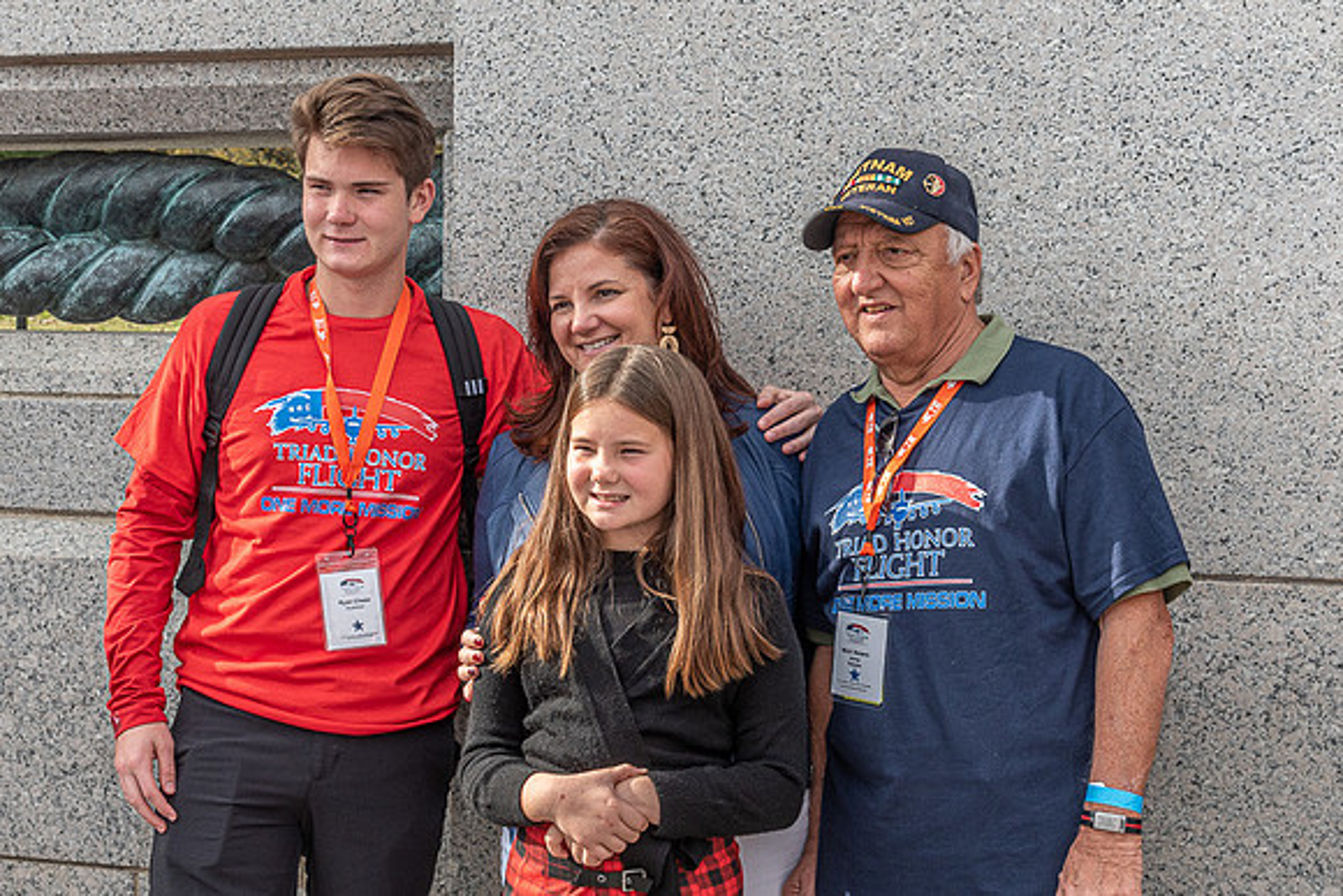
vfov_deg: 23.4
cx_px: 595
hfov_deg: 34.5
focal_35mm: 58
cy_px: 521
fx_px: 2159
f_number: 9
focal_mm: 44
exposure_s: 1/320
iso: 500
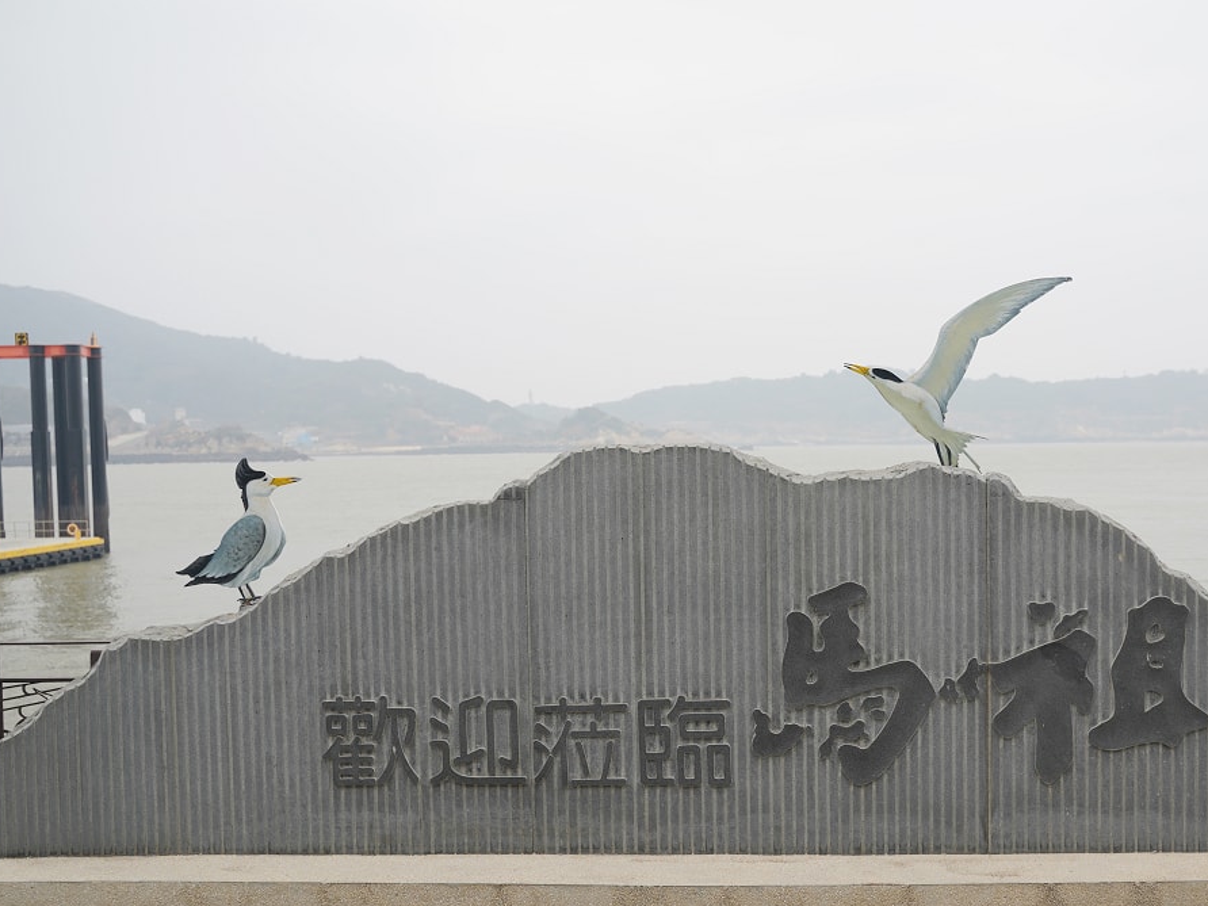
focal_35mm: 44
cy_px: 519
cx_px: 795
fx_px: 1535
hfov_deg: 42.4
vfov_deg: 32.8
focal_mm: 34
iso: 100
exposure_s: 1/60
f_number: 4
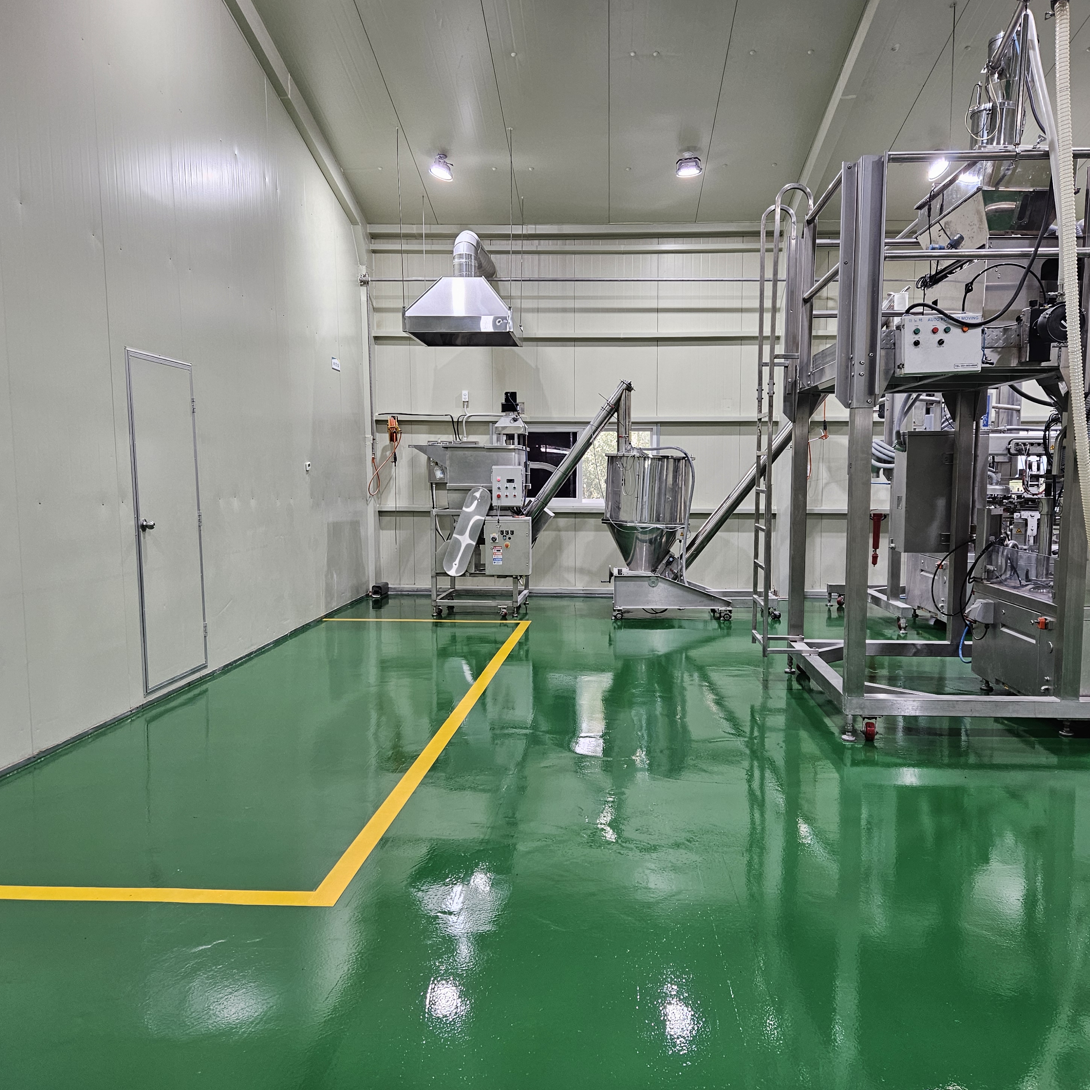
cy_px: 556
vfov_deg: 57.3
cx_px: 583
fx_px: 997
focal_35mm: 28
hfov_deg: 57.2
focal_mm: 5.4
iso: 160
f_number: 1.8
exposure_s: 1/120
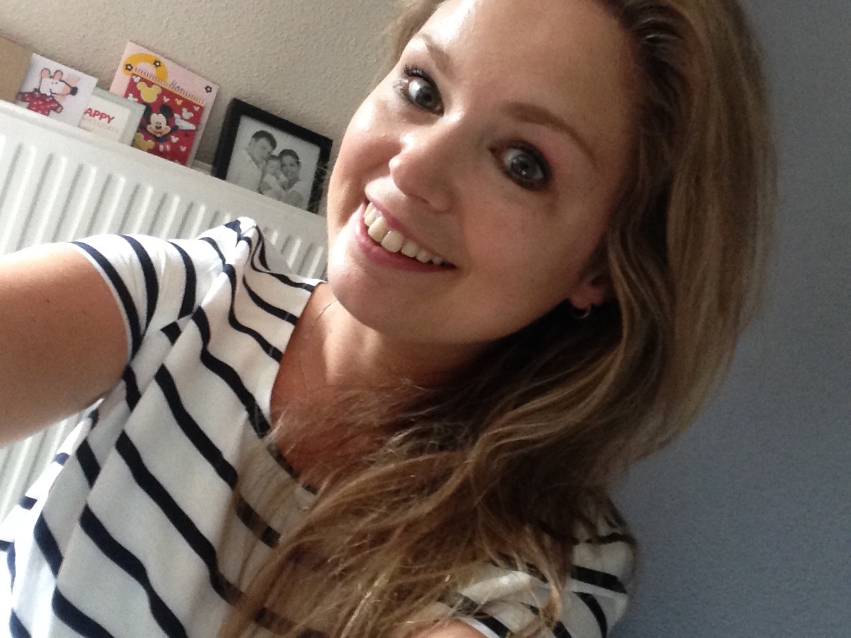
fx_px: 860
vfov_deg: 40.7
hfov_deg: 52.6
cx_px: 426
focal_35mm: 35
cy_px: 319
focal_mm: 2.18
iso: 250
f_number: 2.4
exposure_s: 1/15
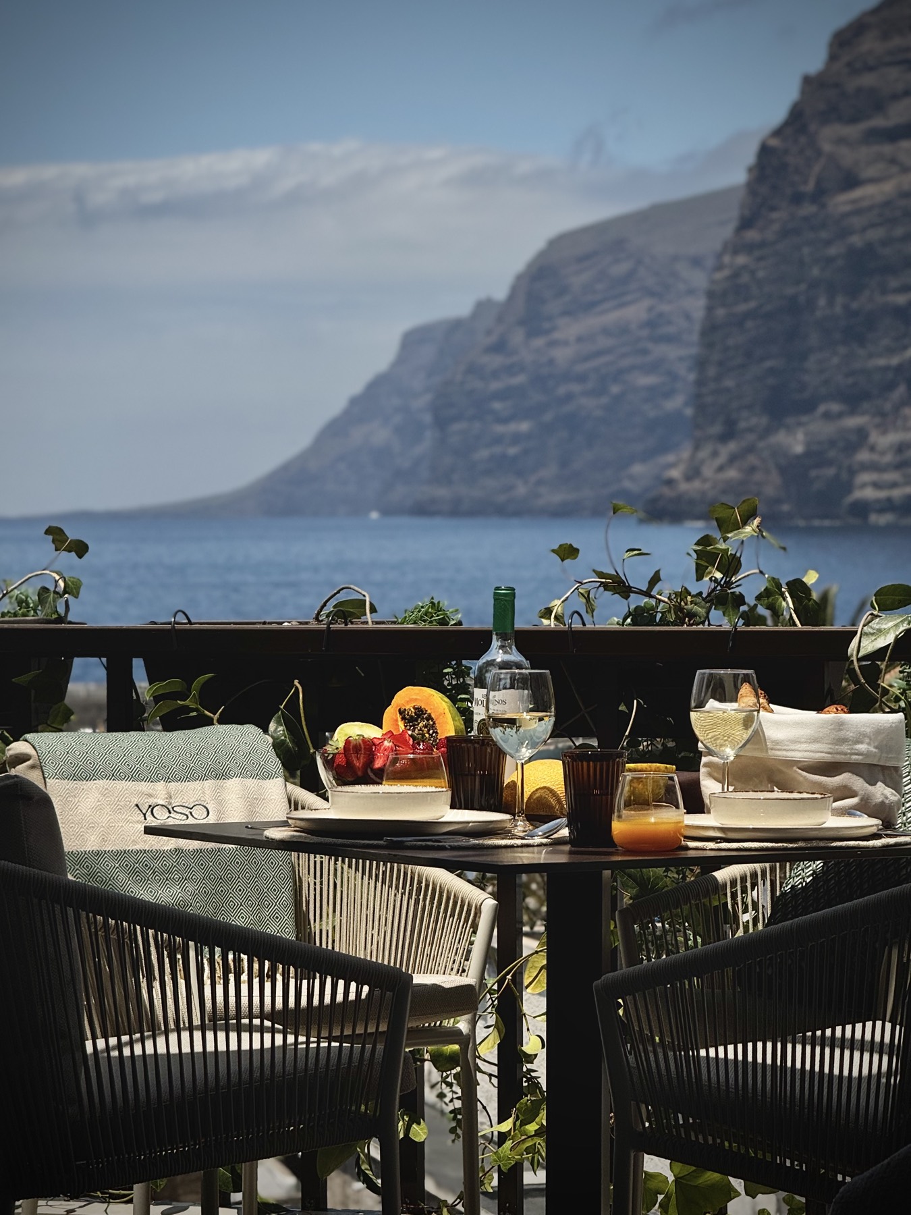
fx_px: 4211
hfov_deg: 12.3
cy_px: 608
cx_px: 456
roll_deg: -1.2
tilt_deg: -1.8
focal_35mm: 120
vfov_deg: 16.4
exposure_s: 1/4651
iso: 50
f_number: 2.8
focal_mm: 15.66
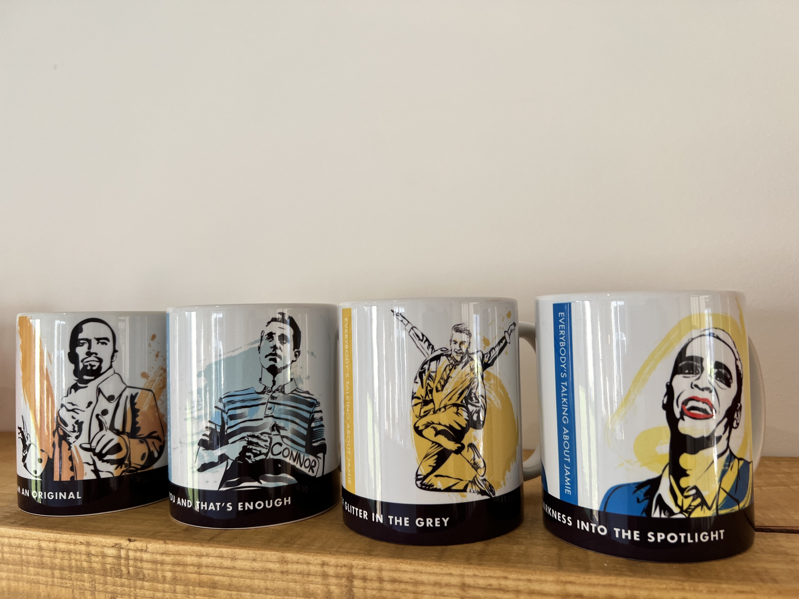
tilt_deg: +5.4
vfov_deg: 53.1
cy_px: 300
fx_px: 600
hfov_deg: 67.3
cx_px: 400
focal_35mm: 26
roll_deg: +0.9
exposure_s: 1/100
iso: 64
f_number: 1.5
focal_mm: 5.7
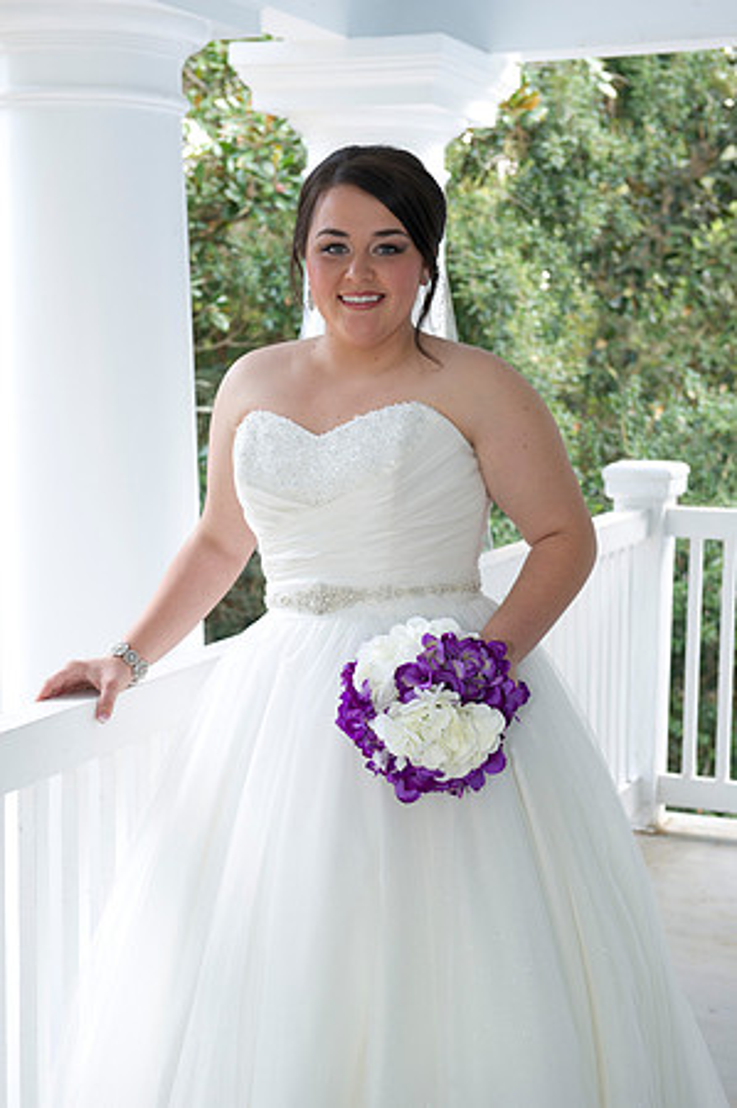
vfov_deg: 35.7
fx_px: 1724
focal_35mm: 56
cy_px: 554
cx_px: 368
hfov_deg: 24.1
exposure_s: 1/50
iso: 320
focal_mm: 56
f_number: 5.6
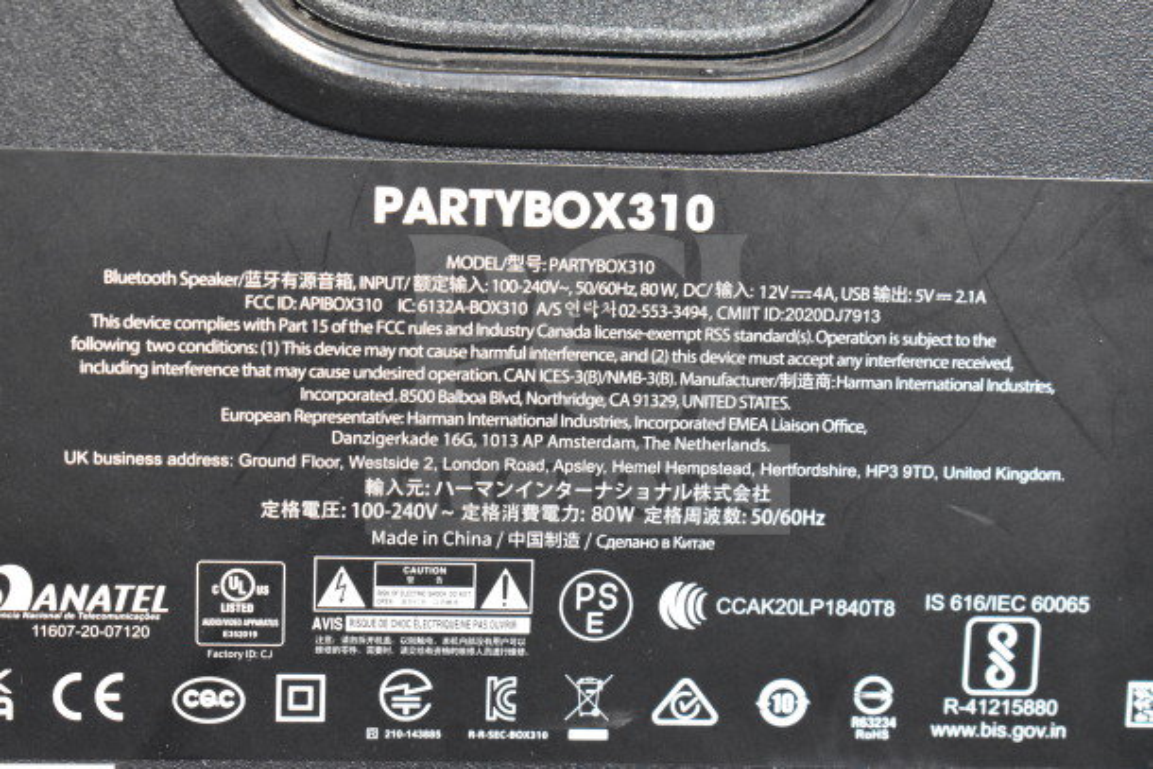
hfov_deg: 24.6
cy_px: 384
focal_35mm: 82
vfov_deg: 16.6
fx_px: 2643
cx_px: 576
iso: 6400
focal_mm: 55
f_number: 5.6
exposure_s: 1/100
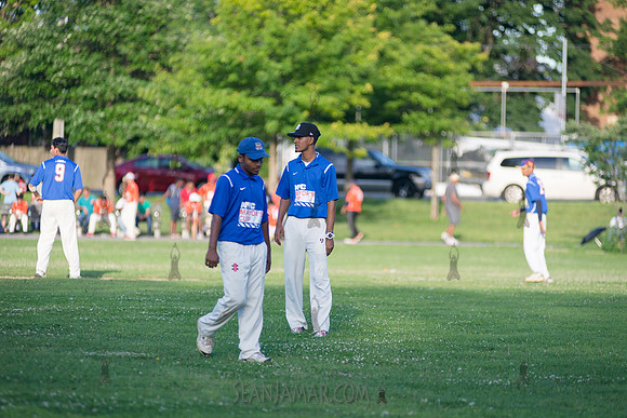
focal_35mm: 200
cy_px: 209
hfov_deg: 10.3
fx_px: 3484
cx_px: 314
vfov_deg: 6.9
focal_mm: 200
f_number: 2.8
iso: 200
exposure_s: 1/1600
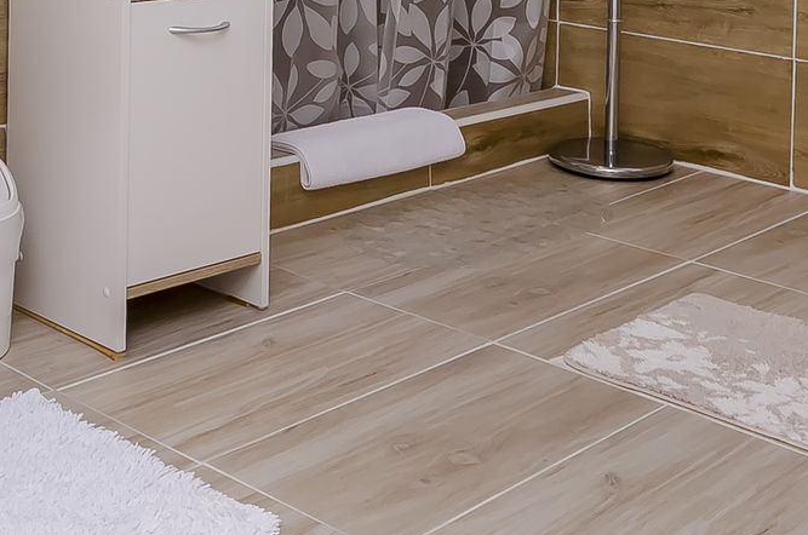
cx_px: 290
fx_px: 1411
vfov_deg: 19.2
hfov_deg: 31.8
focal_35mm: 63
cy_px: -227
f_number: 8
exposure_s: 1/80
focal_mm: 10
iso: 200
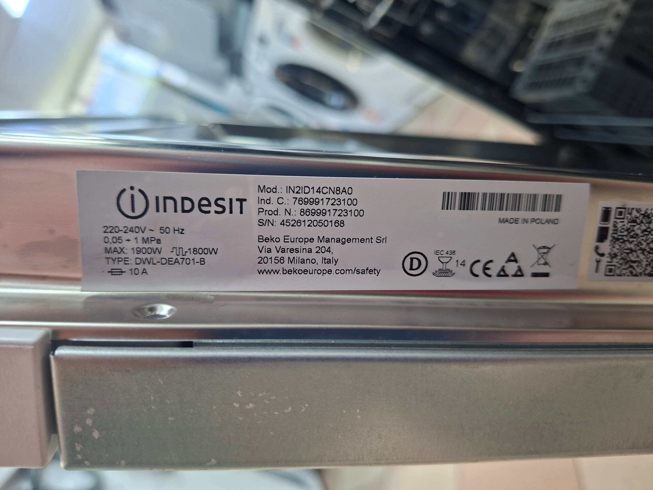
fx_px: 434
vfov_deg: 58.9
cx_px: 326
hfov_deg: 73.9
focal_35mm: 23
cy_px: 245
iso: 320
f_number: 1.8
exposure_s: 1/33
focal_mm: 5.54
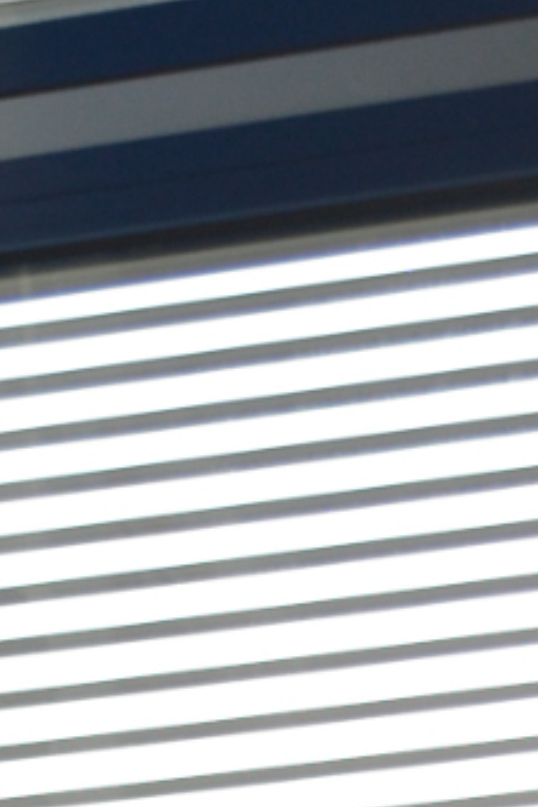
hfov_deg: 5.7
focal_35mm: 240
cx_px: -207
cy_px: 1747
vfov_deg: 8.1
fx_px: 5380
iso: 360
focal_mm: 26
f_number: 4.2
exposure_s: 1/125
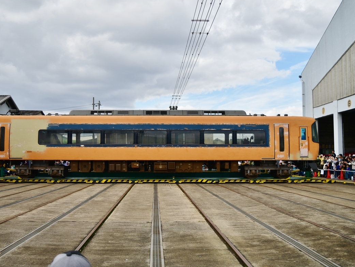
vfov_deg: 36.0
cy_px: 133
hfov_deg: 46.7
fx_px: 410
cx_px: 161
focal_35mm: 40
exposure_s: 1/1000
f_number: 4
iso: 110
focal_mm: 24
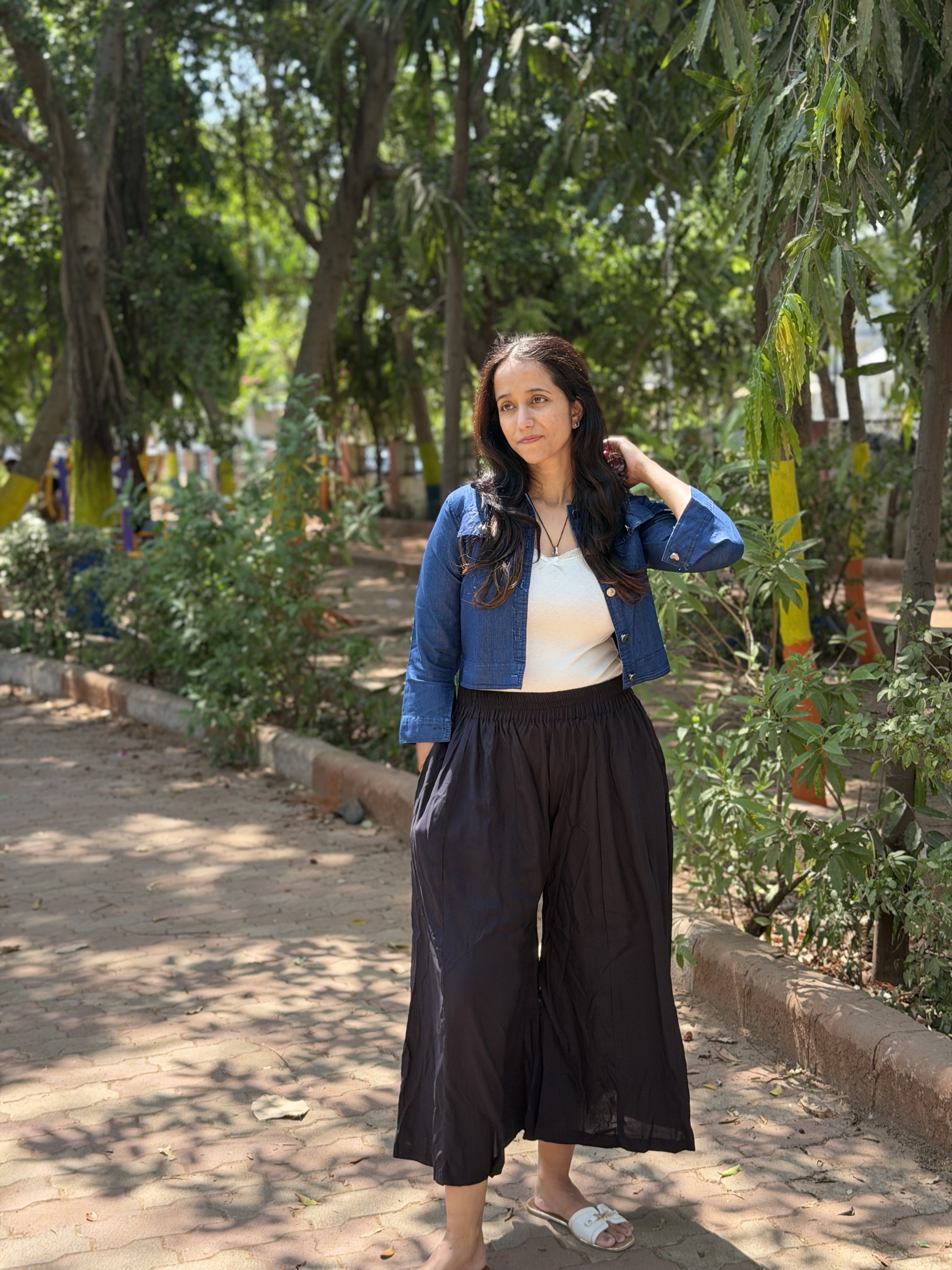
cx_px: 476
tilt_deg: -6.0
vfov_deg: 39.7
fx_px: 1760
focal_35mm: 48
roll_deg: +2.0
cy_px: 635
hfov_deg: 30.3
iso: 64
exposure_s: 1/400
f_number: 1.78
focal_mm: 6.76
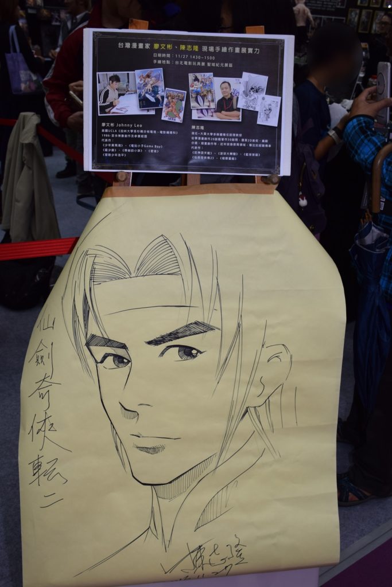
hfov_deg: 40.0
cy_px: 294
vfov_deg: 57.2
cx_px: 196
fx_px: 539
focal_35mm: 33
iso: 400
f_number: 5.6
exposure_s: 1/60
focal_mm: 22
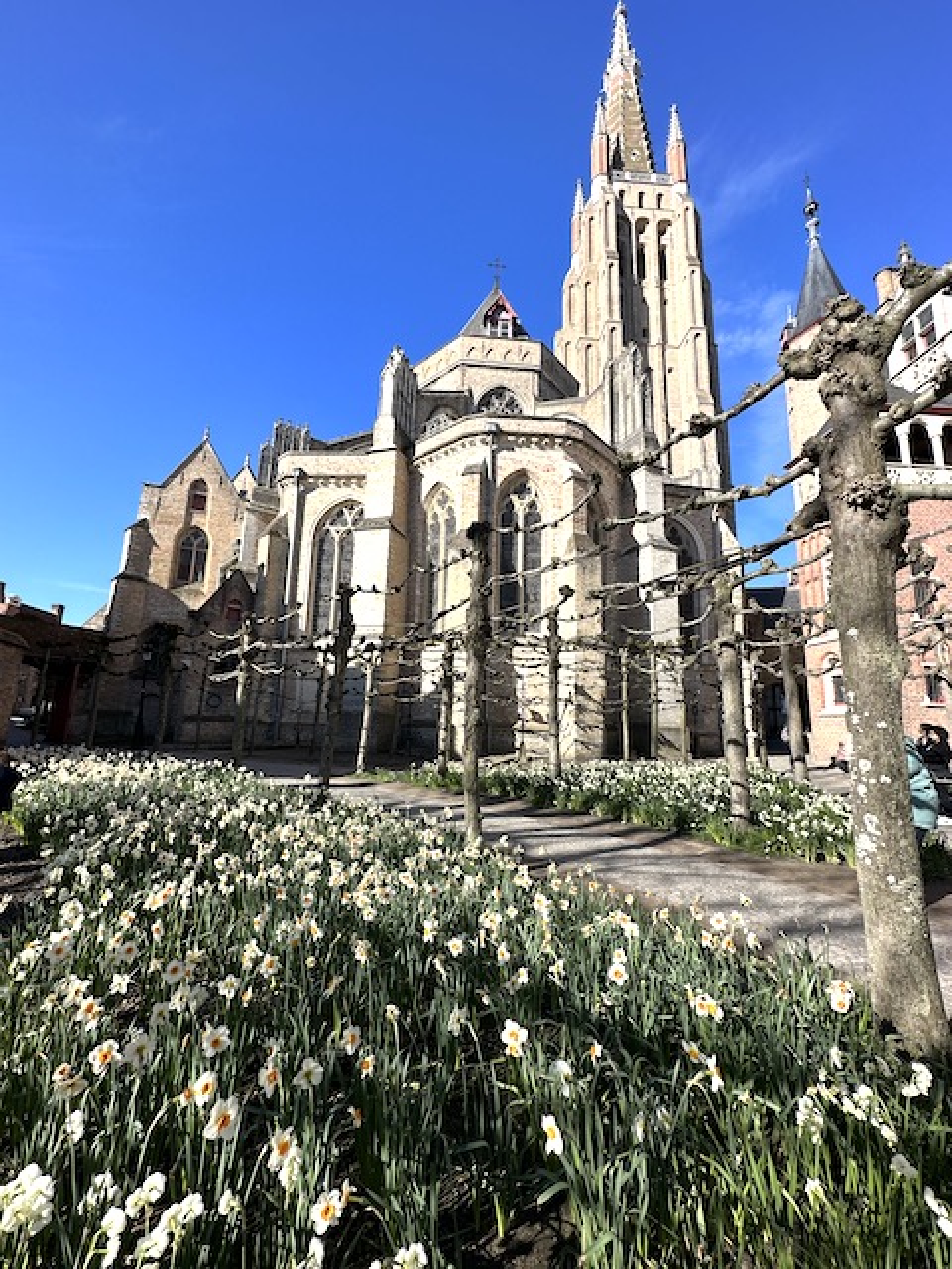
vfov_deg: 102.1
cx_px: 476
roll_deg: -2.0
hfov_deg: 85.7
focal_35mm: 14
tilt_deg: +10.3
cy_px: 634
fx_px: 513
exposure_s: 1/1247
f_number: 2.2
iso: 40
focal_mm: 2.22
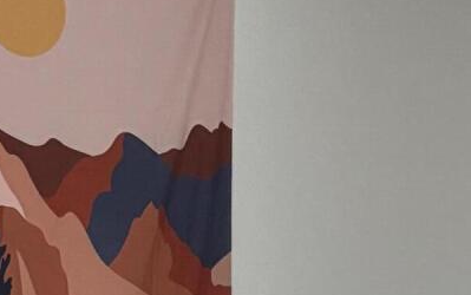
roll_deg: -0.3
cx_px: 159
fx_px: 1773
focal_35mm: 138
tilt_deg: -16.4
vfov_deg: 8.5
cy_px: 756
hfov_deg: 15.1
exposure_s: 1/45
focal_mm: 5.96
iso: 500
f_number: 1.6
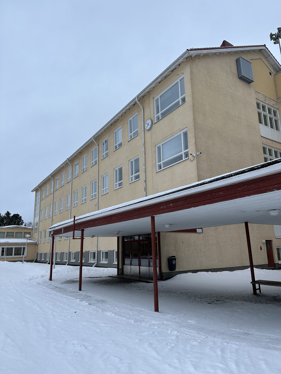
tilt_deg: +13.4
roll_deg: +0.9
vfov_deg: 71.6
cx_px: 140
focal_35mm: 24
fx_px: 260
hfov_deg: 56.8
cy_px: 187
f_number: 1.78
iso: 80
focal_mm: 6.86
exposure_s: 1/623
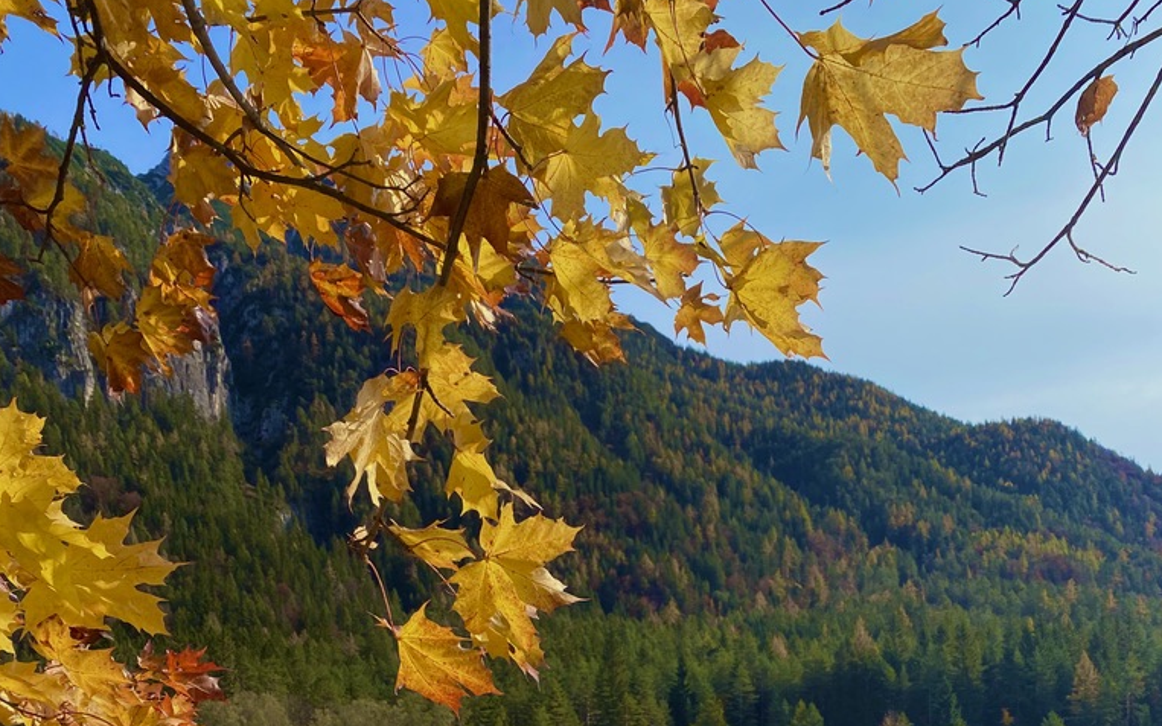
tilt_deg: +1.1
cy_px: 735
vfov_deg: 31.7
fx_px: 1172
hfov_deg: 52.7
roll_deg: +1.7
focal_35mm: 37
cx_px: 580
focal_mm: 4.25
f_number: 1.8
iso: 32
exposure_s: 1/1543
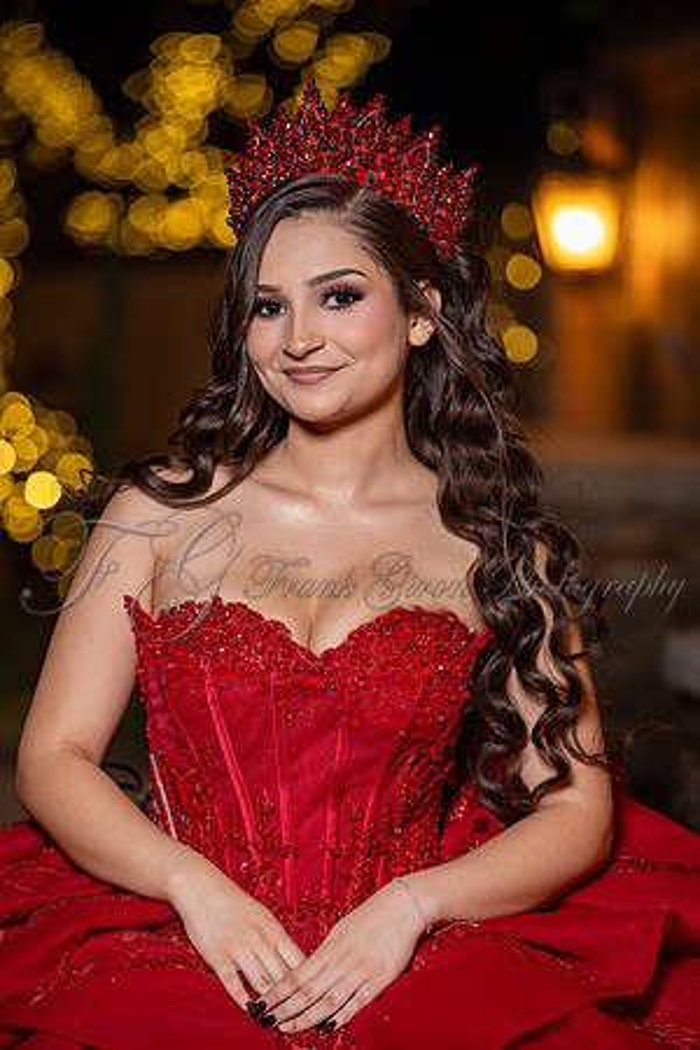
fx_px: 3937
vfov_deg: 15.2
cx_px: 350
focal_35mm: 135
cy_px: 525
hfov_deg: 10.2
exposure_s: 1/80
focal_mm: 135
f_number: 3.2
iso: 400
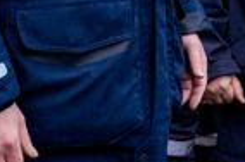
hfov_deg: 12.5
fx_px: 1107
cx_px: 20
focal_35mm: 163
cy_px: -169
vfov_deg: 8.0
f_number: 4.5
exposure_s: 1/320
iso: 1000
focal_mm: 33
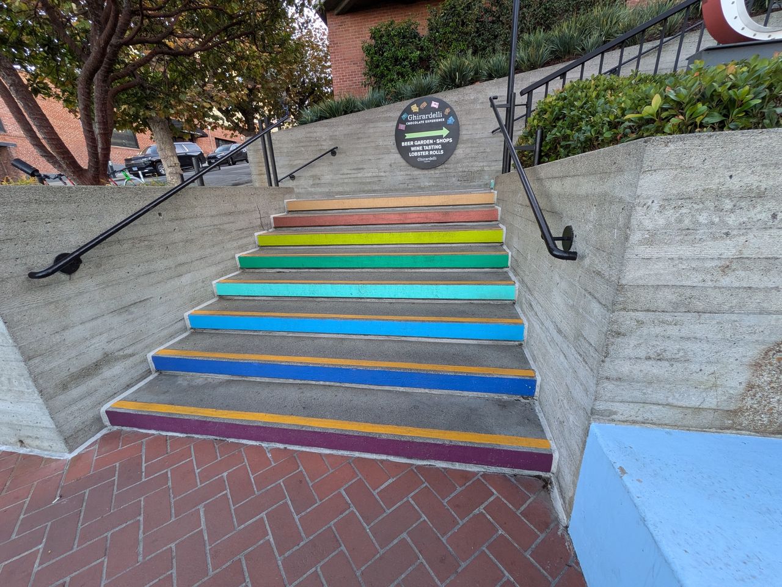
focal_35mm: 14
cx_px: 391
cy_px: 294
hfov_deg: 102.0
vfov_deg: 85.7
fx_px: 316
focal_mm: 1.83
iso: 100
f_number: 2.2
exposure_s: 1/120
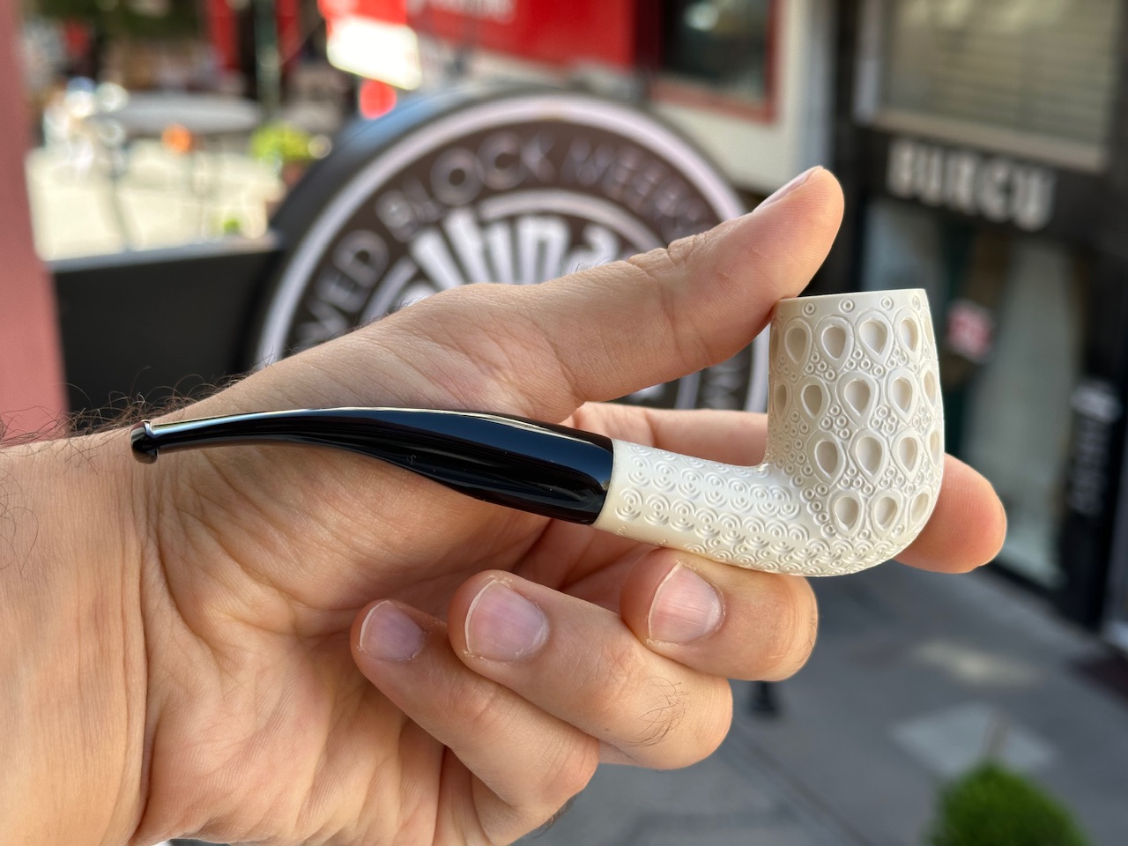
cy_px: 423
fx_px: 1564
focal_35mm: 48
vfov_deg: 30.3
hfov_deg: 39.7
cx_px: 564
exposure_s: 1/401
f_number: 1.78
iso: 64
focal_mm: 6.86
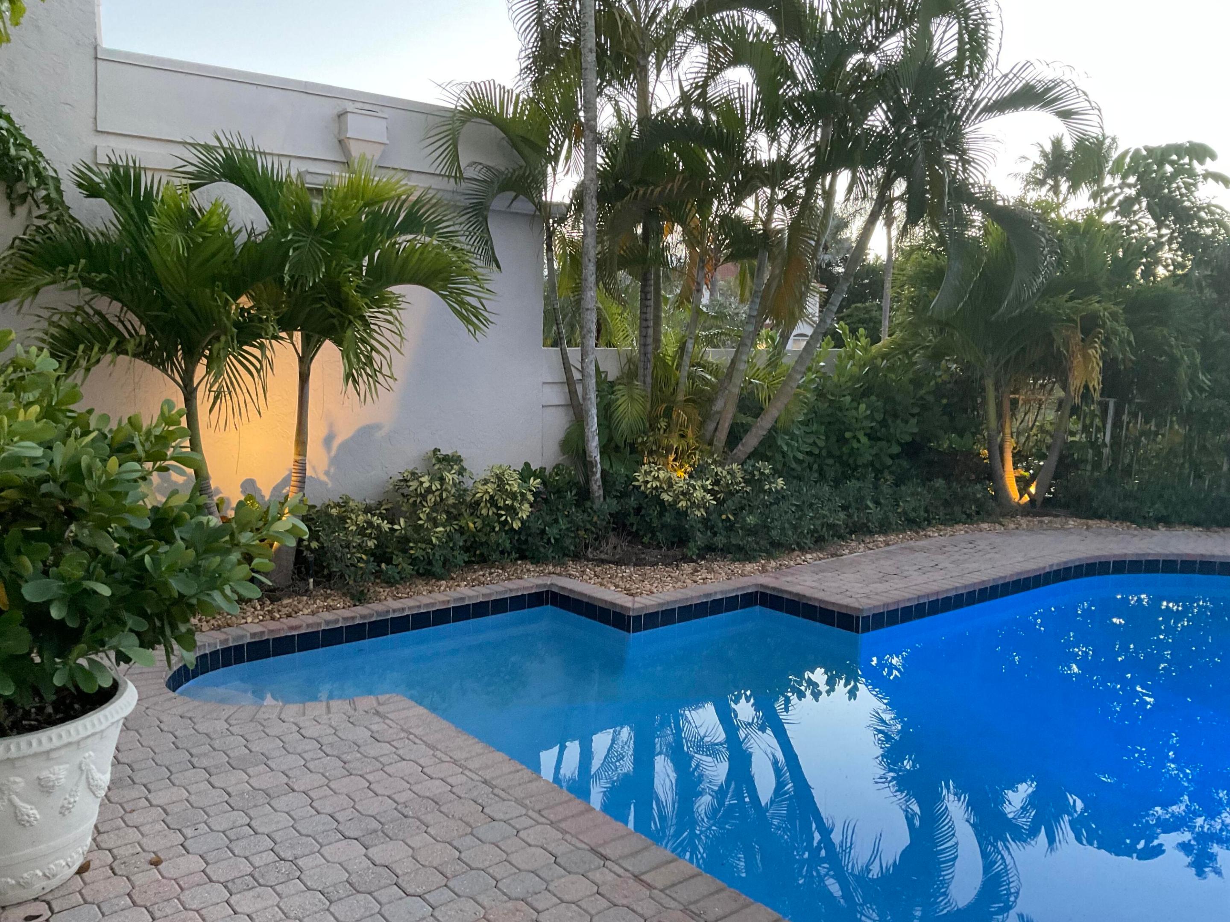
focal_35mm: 29
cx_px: 615
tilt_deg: -5.8
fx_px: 1030
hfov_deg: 61.7
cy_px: 461
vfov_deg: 48.2
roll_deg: -0.9
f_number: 1.8
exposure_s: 1/60
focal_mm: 3
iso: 200
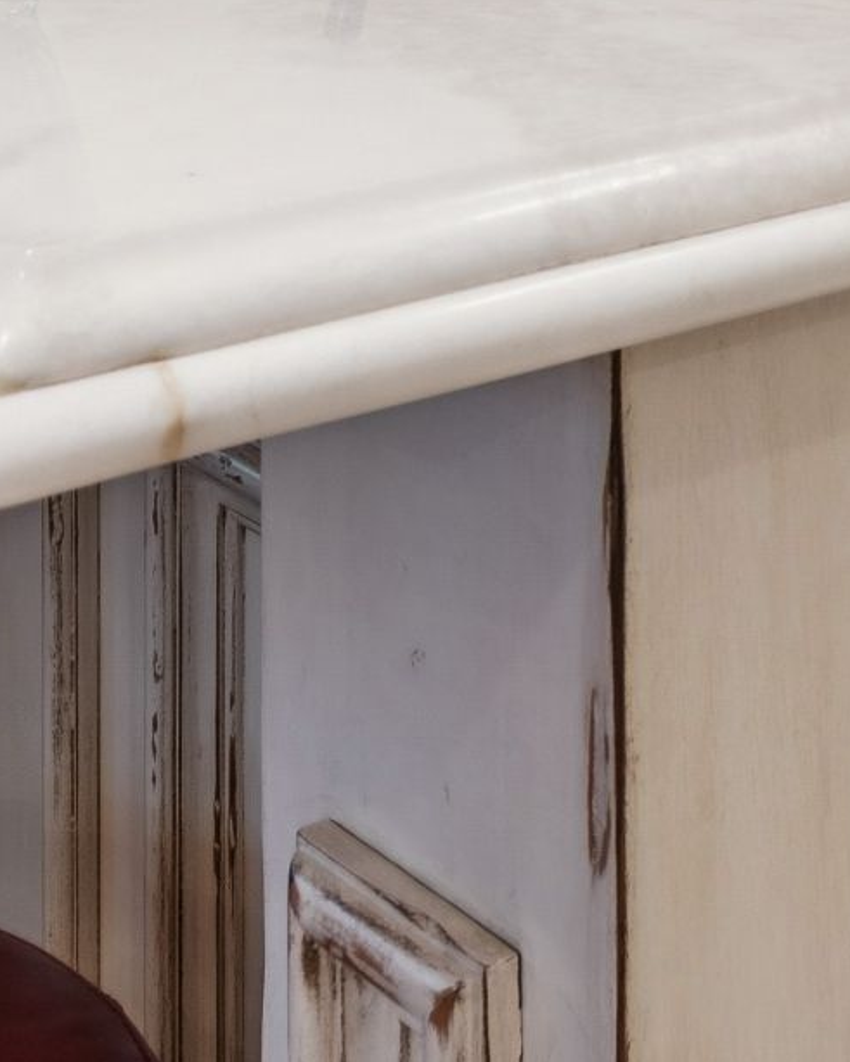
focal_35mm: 93
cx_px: 1243
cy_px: -563
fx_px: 2924
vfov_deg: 18.2
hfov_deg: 15.4
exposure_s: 1.3
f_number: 13
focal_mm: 16.9
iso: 100
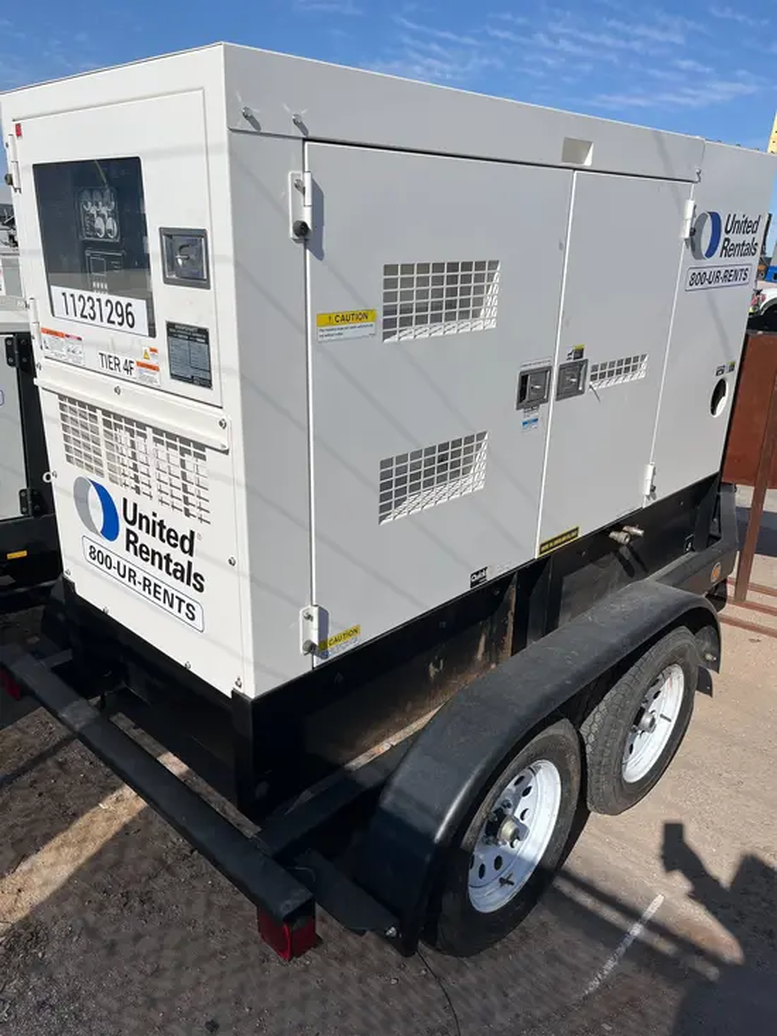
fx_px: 778
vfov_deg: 67.3
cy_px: 518
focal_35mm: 26
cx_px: 388
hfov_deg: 53.1
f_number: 1.6
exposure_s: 1/6494
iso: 50
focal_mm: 5.1
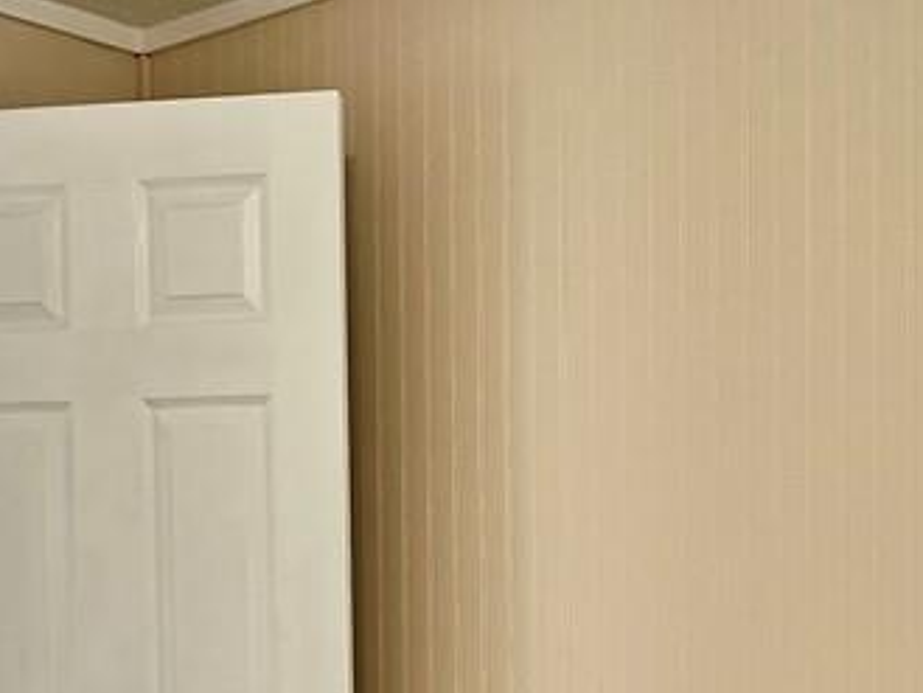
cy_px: 805
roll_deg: +1.4
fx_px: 2161
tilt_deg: -1.9
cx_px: 491
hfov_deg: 24.1
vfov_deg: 17.5
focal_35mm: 81
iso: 100
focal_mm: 5.1
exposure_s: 1/120
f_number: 1.6
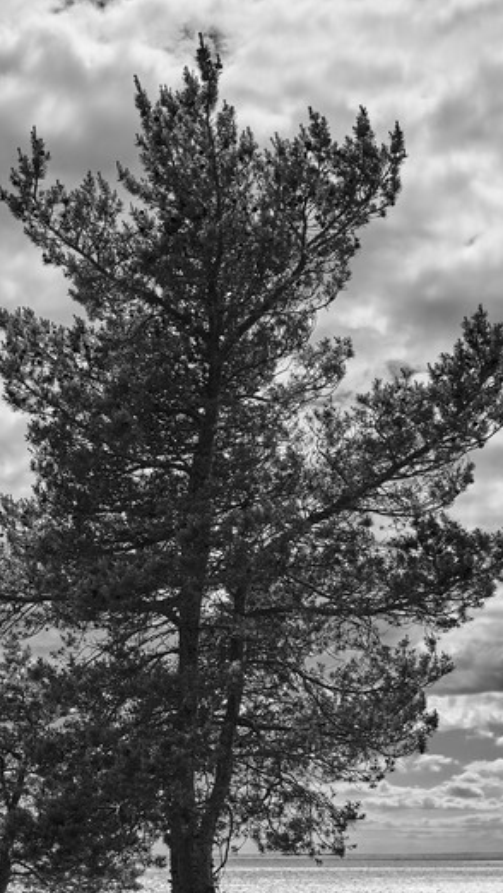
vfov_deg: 27.3
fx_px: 1824
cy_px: 604
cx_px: 188
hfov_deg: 15.7
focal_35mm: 77
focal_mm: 40
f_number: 2.8
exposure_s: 1/8000
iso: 100
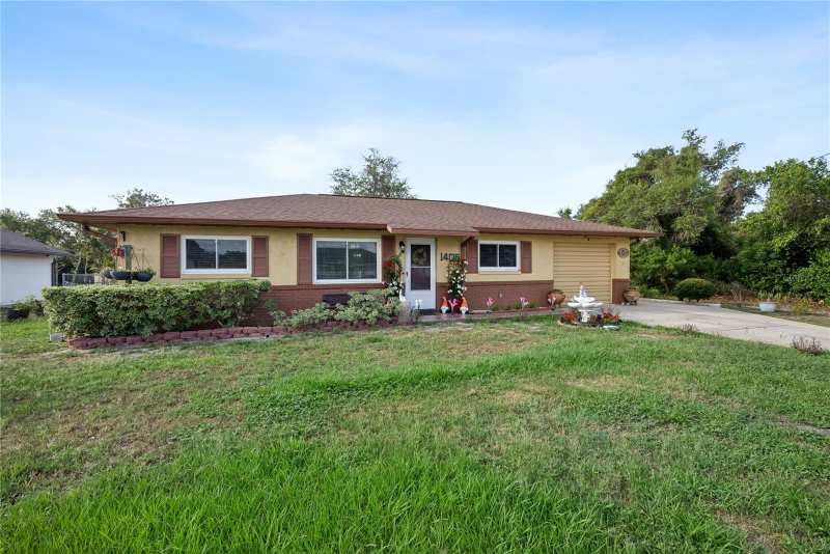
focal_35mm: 16
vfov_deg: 73.8
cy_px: 277
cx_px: 415
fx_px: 369
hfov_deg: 96.7
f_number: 13
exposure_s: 1/60
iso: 100
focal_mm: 16
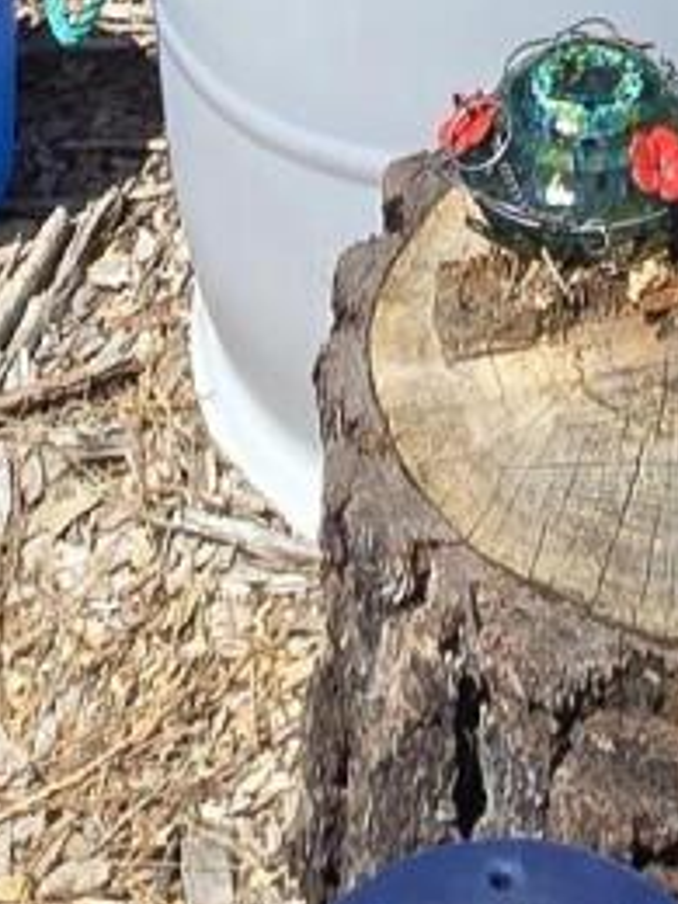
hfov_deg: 14.5
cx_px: 744
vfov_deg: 12.8
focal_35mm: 100
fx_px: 2612
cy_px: -1492
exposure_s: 1/2333
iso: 50
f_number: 2.2
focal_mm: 2.2
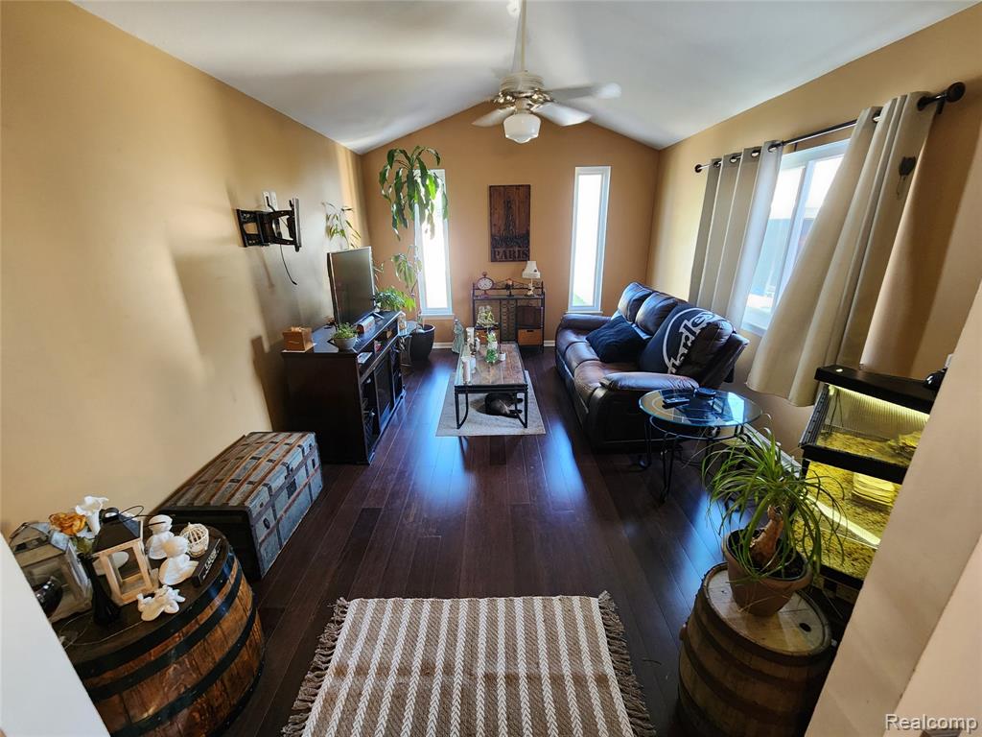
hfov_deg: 106.2
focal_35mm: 13
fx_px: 369
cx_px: 491
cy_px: 368
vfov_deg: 89.9
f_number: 2.2
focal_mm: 2.2
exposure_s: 1/40
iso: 320
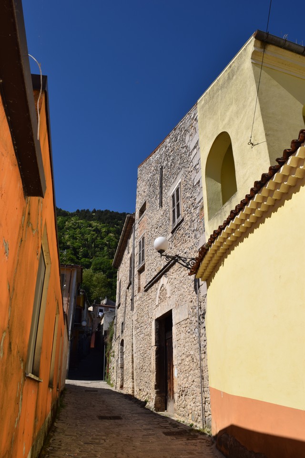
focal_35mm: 27
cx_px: 152
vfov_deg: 67.4
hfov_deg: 47.9
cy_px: 229
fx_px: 343
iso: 100
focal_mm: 18
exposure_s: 1/200
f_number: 14
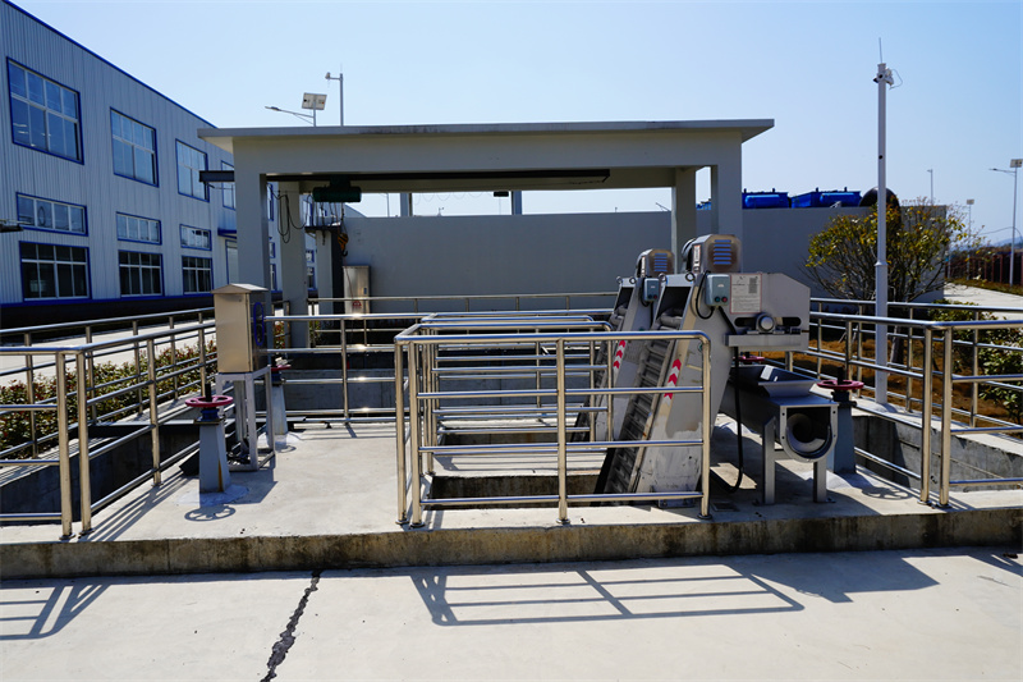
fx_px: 767
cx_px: 512
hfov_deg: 67.4
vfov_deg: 47.9
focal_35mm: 27
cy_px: 341
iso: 100
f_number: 5.6
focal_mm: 18
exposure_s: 1/800
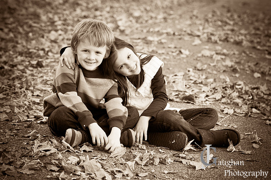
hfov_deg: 11.4
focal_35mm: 180
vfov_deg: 7.6
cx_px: 136
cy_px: 90
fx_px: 1353
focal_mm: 120
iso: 640
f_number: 4.5
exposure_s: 1/125
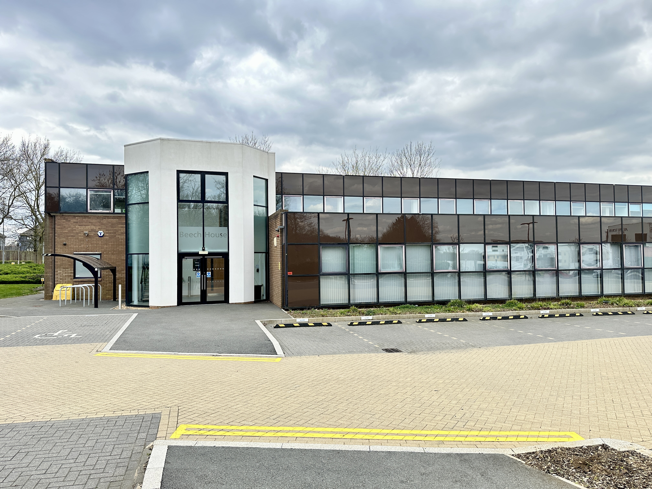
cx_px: 326
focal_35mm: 24
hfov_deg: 71.6
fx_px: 452
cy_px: 244
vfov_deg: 56.8
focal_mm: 6.86
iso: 80
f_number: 1.78
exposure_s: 1/864
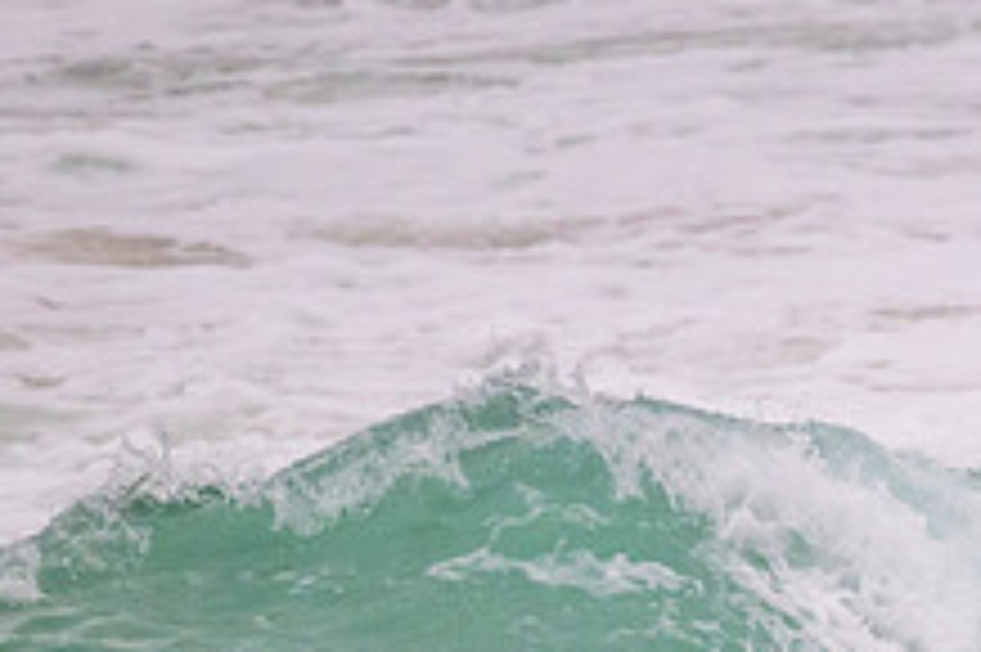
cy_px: 726
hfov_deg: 1.0
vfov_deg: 0.6
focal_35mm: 2128
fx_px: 57943
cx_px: 1089
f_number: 11
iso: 4000
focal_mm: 800
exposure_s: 1/1250
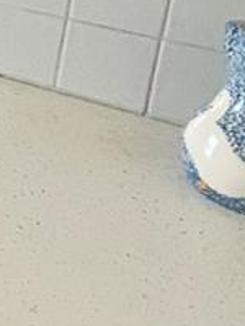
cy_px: -36
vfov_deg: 23.4
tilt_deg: -14.7
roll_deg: -0.3
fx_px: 736
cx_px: -451
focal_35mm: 78
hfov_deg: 11.9
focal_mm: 1.57
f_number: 1.8
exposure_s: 1/120
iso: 125
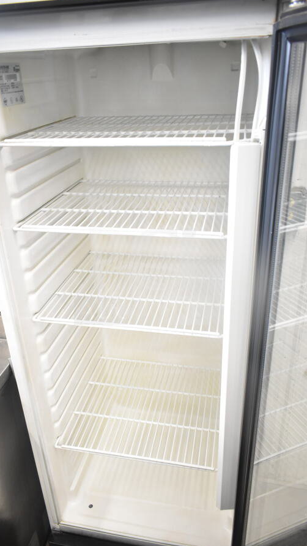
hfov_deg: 40.2
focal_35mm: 29
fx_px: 420
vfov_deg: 66.1
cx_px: 142
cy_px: 276
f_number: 4
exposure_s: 1/60
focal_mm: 18
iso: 1600
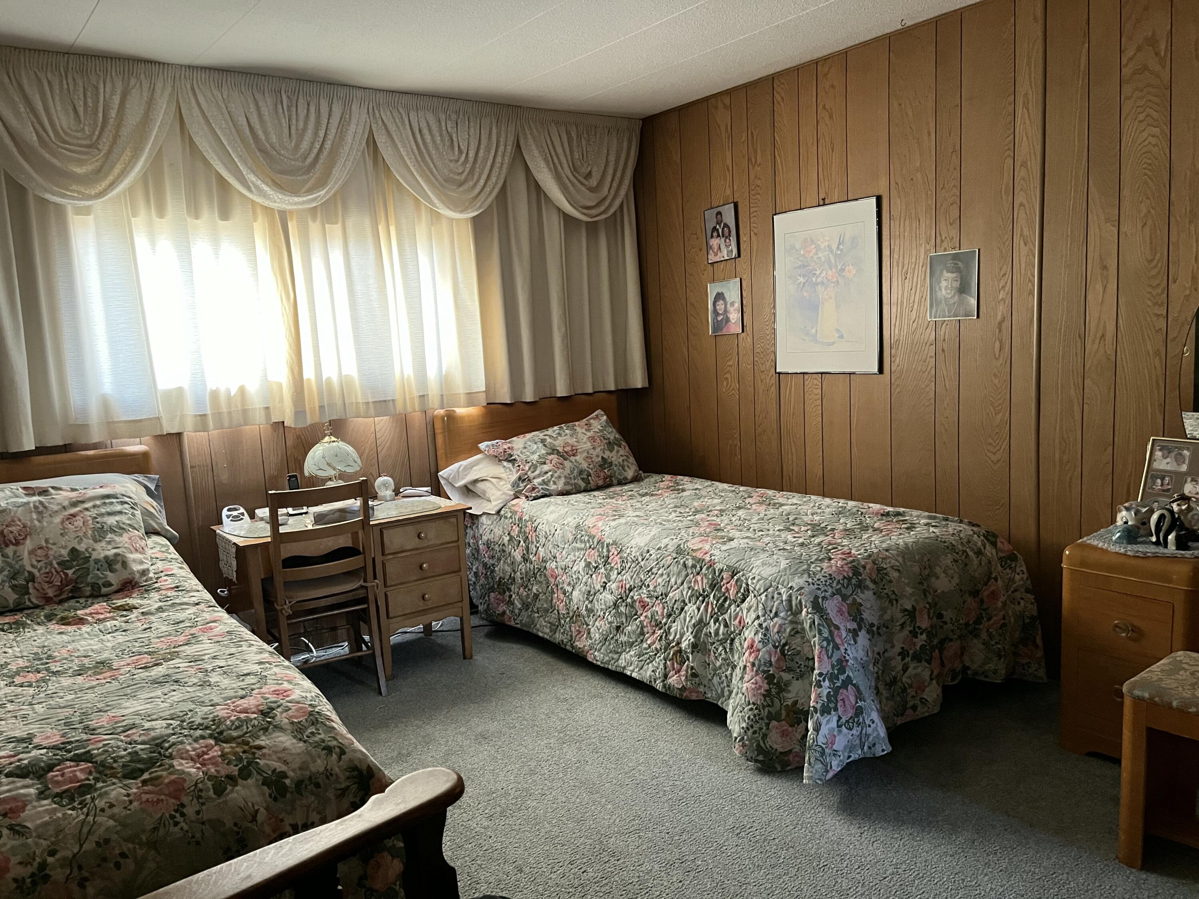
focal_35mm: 26
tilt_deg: -8.1
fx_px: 901
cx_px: 600
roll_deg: +3.3
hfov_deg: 67.3
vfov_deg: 53.1
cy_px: 450
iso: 500
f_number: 1.6
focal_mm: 5.1
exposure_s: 1/60
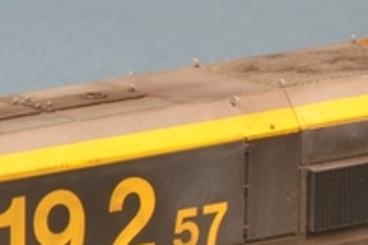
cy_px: 271
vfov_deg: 2.1
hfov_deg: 3.2
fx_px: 6527
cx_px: -54
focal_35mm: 639
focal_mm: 105
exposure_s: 1/1.3
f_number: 20
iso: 200
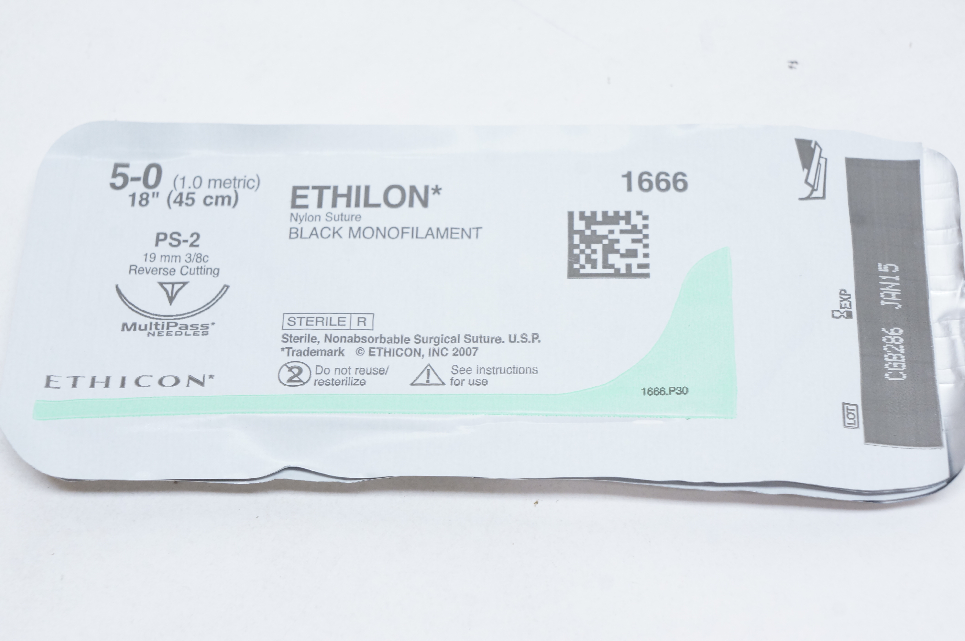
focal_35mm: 82
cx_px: 482
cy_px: 320
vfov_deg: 16.5
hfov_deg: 24.6
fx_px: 2209
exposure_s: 1/20
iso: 800
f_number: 10
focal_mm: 55
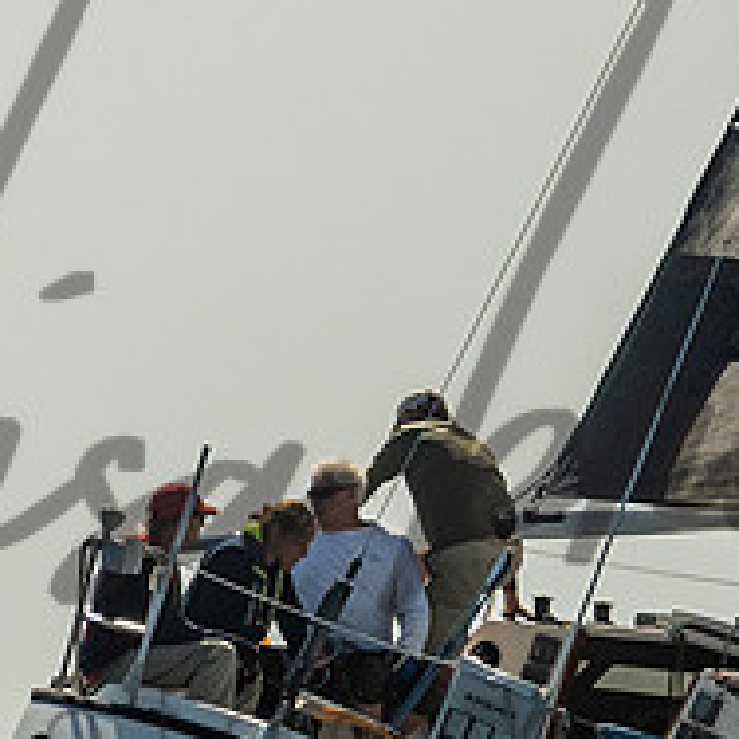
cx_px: 725
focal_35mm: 862
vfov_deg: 2.0
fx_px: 20820
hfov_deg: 2.0
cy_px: 217
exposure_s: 1/2500
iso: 320
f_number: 6.3
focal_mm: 140
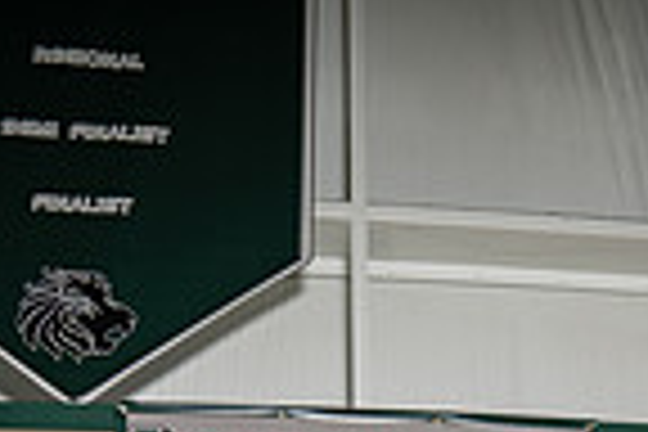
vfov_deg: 13.7
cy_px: 1004
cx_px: 387
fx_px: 1350
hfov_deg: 26.9
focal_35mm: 75
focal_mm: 24
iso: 320
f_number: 6.3
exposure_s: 1/250
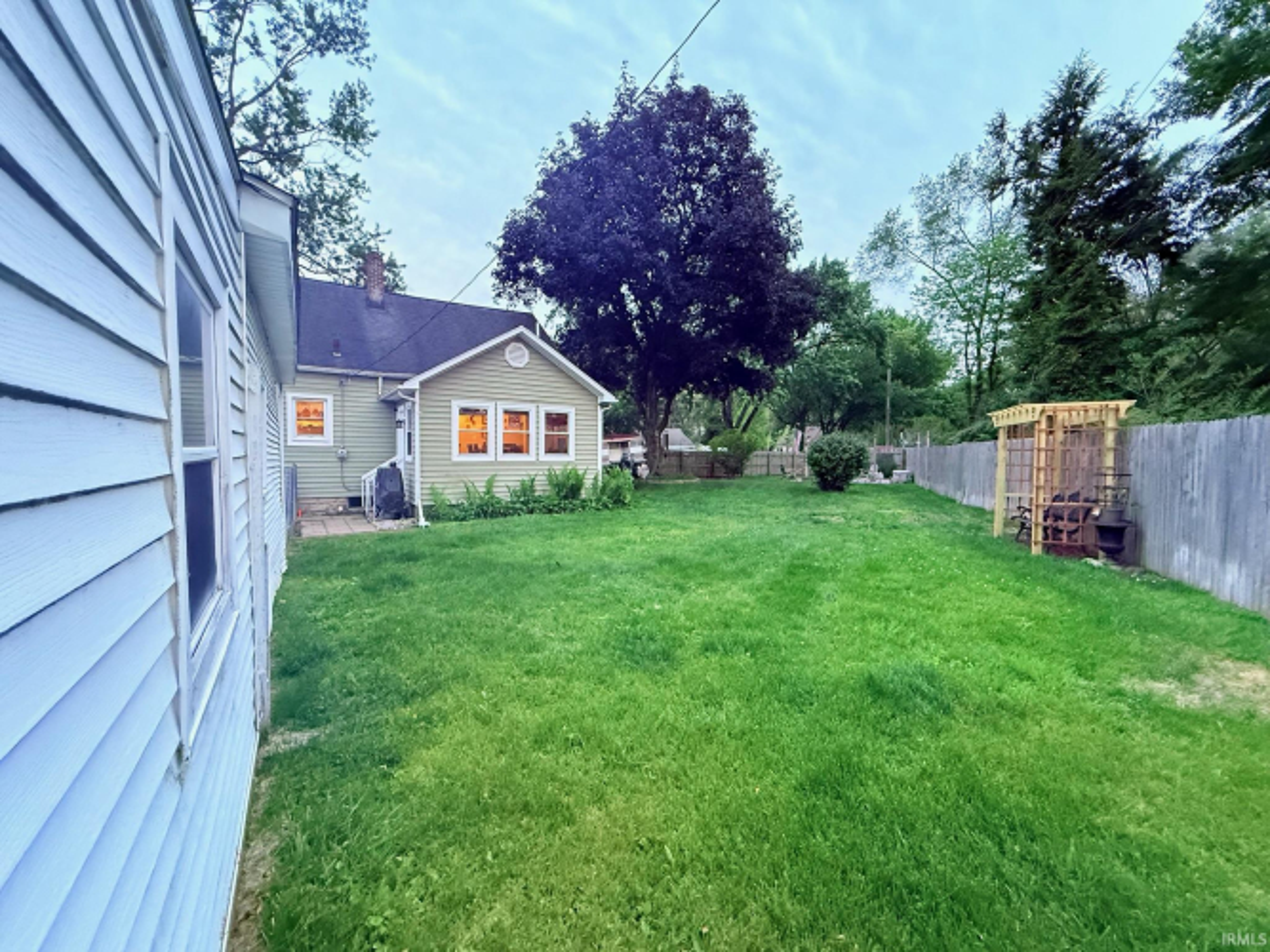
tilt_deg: -2.3
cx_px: 635
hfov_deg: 102.1
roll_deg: -0.7
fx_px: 514
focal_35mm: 14
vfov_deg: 85.7
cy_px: 476
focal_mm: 2.22
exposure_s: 1/60
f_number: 2.2
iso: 800
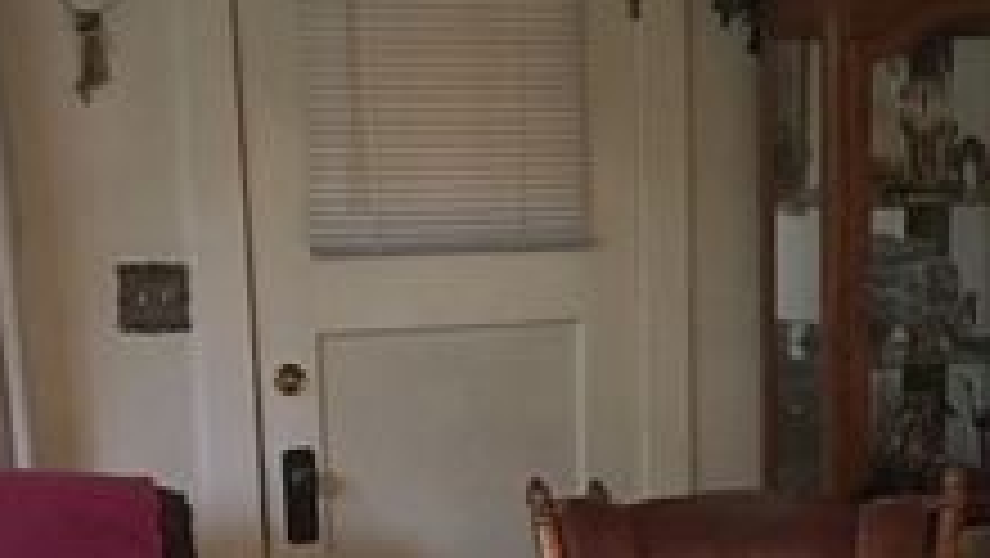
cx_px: 706
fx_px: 2416
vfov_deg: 12.8
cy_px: 684
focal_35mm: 92
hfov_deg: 23.0
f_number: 2.2
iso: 200
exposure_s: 1/30
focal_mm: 4.15
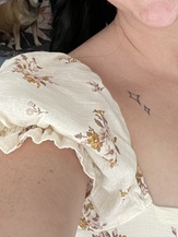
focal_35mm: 69
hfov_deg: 21.3
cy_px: 2
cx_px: 116
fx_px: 473
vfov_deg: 26.7
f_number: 2.2
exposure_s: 1/75
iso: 100
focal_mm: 2.71
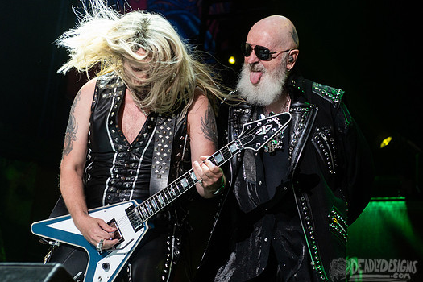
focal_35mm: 122
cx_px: 214
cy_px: 127
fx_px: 1433
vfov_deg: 11.2
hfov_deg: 16.8
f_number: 4
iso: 1600
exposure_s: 1/800
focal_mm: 70
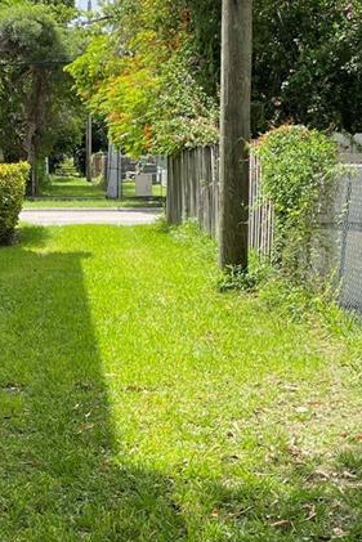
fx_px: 1160
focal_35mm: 77
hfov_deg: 17.7
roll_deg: +0.4
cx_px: 138
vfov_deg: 26.1
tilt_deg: -10.8
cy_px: 381
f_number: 1.6
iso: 32
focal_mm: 4.2
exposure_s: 1/1233
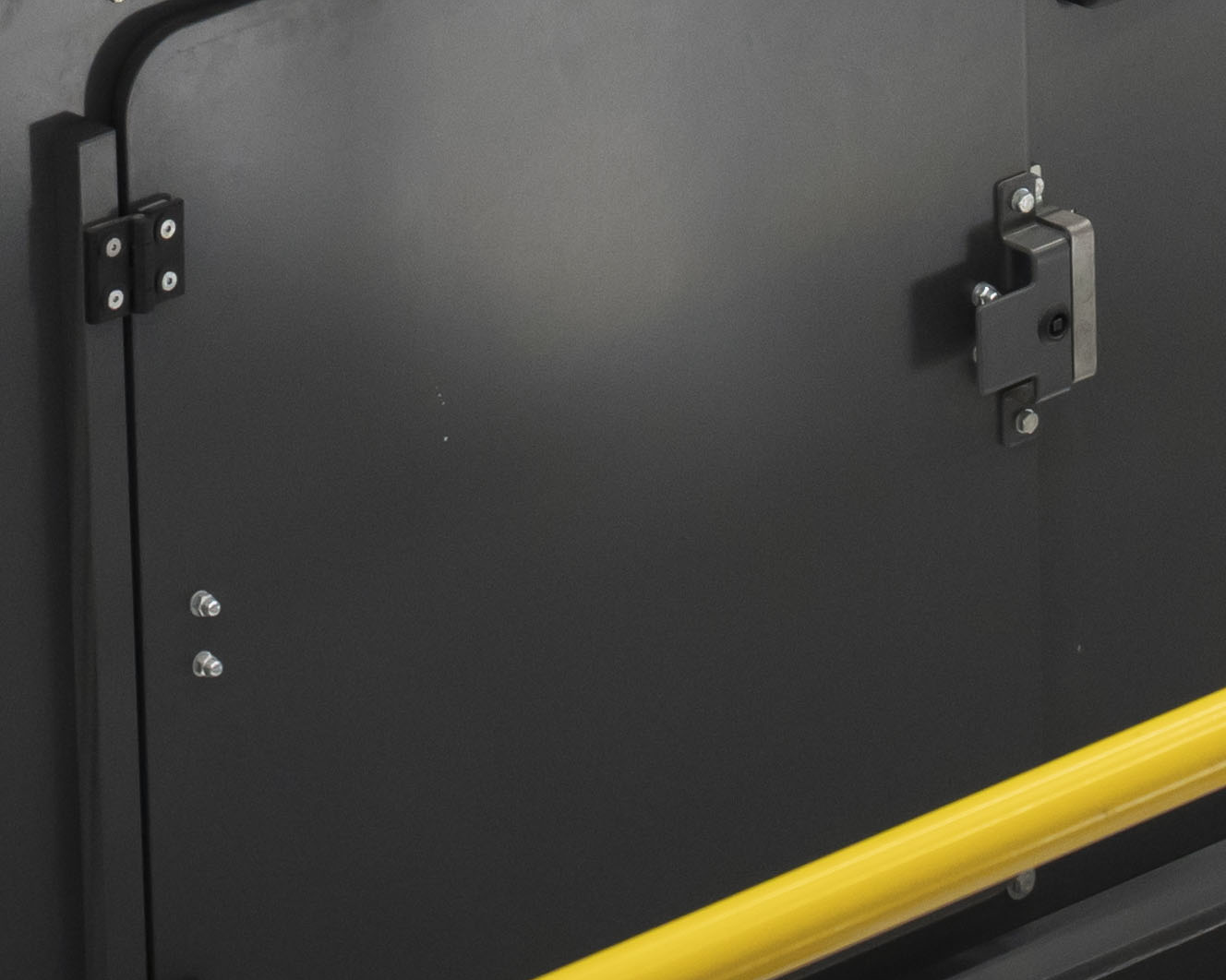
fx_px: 18865
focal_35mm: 520
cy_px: -1160
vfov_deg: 3.0
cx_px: 761
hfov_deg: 3.7
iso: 1250
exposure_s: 1/160
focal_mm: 105
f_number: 4
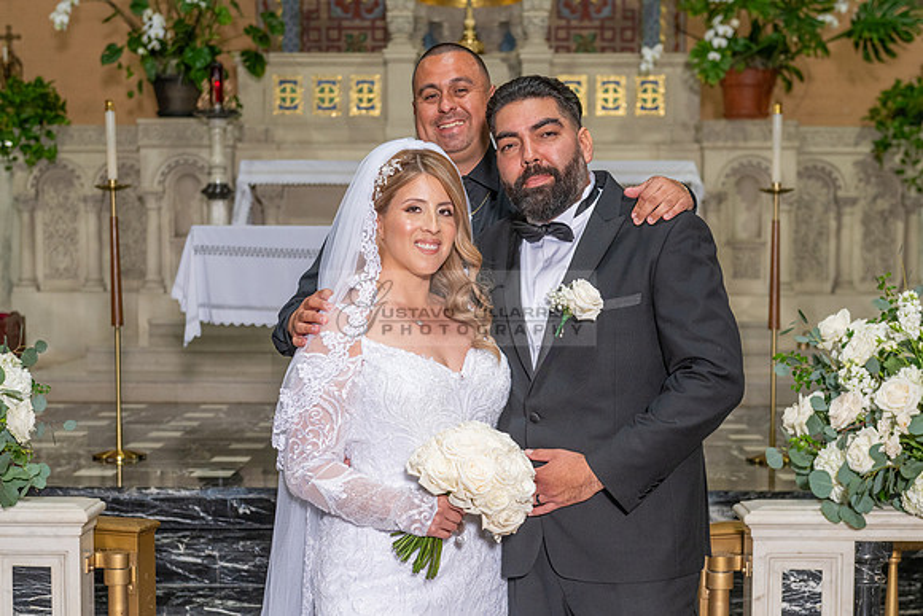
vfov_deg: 21.6
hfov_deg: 32.0
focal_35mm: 63
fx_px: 1608
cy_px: 369
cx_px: 463
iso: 800
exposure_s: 1/200
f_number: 4
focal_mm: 50
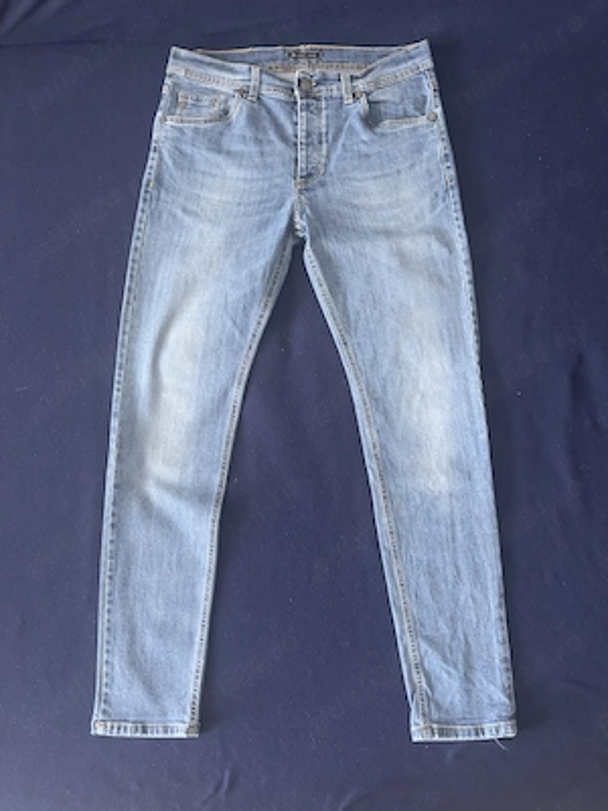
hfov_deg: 54.9
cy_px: 406
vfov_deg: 69.4
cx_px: 304
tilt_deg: -80.8
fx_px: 585
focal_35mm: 25
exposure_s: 1/41
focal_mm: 5.1
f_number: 1.6
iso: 500
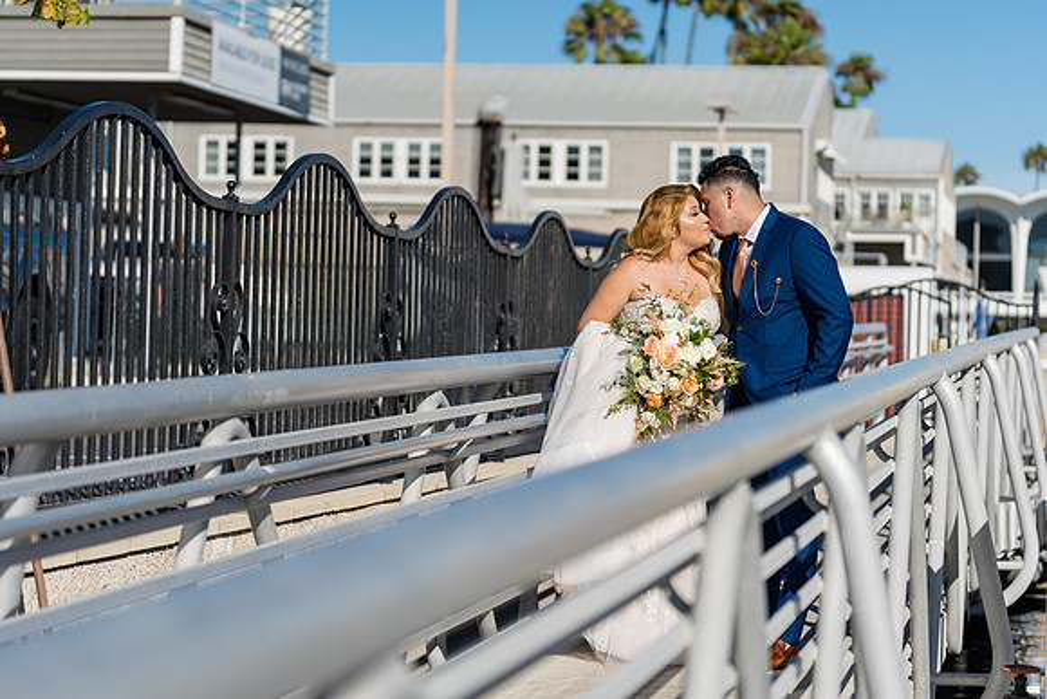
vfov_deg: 15.4
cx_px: 524
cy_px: 350
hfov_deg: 22.9
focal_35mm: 89
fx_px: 2589
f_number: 2.8
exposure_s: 1/5000
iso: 100
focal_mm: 89
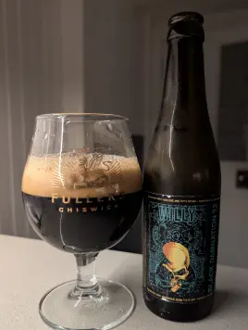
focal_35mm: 27
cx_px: 124
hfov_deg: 51.5
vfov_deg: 65.2
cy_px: 178
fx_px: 257
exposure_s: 1/23.8
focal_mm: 6.9
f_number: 1.68
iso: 246
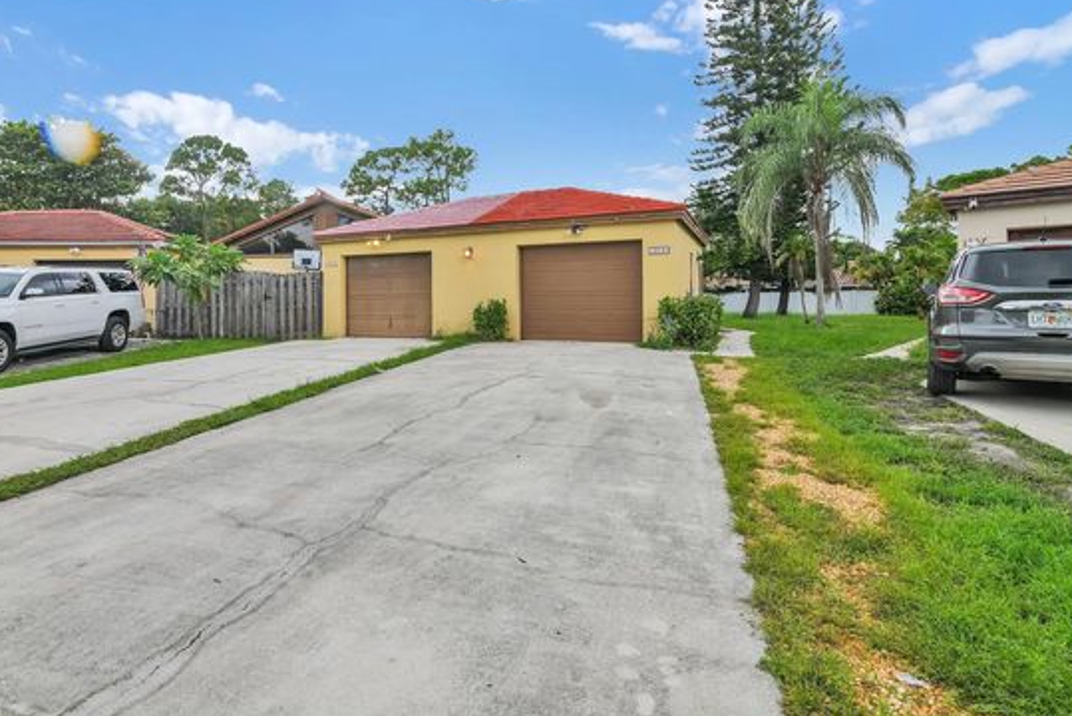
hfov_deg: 86.4
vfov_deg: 64.3
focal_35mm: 19
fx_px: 566
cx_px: 465
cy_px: 303
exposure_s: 1/60
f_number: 11
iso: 200
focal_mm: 16
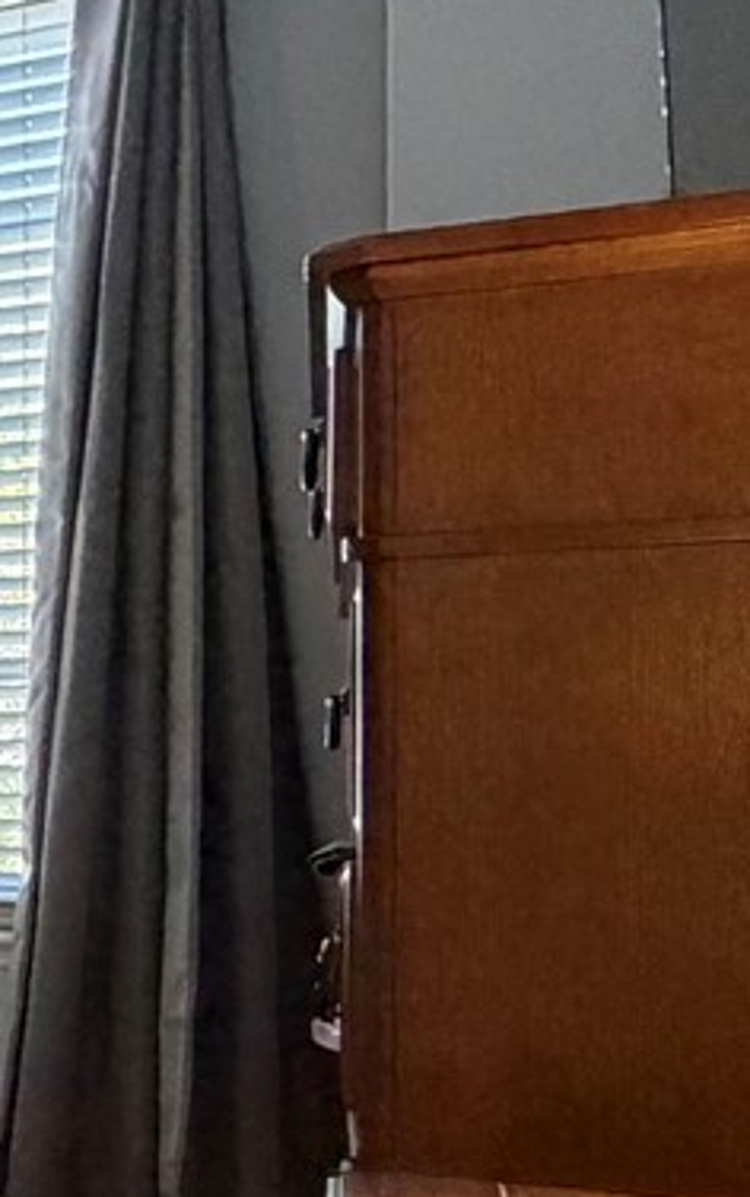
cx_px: -1424
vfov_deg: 32.3
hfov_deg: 11.9
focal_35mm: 63
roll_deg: +0.0
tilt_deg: -0.1
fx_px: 2058
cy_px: 749
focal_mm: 2.22
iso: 500
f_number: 2.2
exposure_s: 1/60
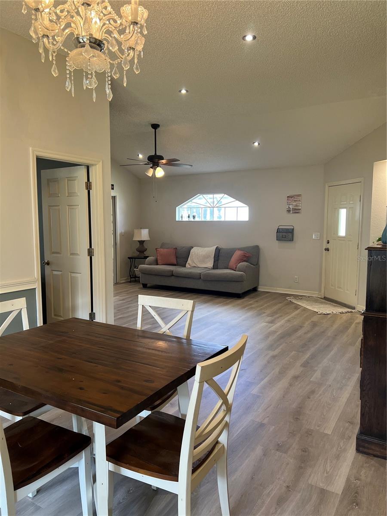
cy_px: 258
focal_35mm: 26
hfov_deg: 53.1
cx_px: 194
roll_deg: +0.5
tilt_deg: -4.9
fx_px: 388
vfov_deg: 67.3
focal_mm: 5.7
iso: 125
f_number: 1.5
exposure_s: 1/120
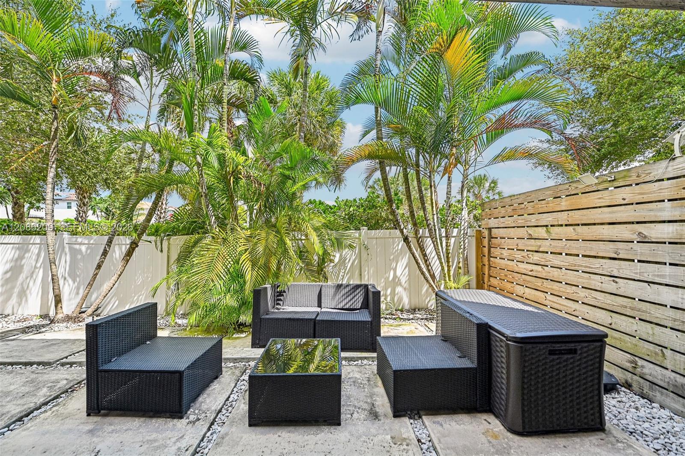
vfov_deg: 81.2
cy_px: 228
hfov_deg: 104.3
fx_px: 266
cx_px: 342
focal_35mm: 14
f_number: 4
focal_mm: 14
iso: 100
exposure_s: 1/400
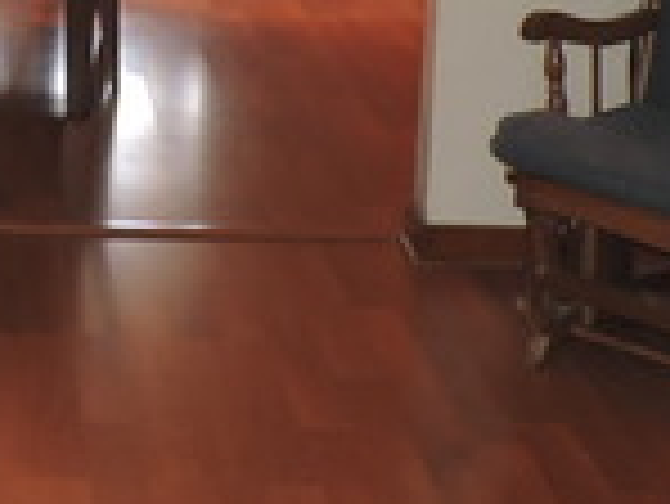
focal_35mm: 103
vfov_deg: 13.8
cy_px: -153
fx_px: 1995
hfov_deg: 18.1
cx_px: -130
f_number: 3
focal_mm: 4.3
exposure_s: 1/13
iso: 560
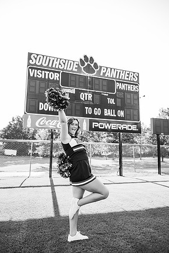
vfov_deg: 71.5
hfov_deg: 51.3
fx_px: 176
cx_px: 87
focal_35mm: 25
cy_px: 124
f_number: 2.8
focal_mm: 24
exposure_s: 1/640
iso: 200
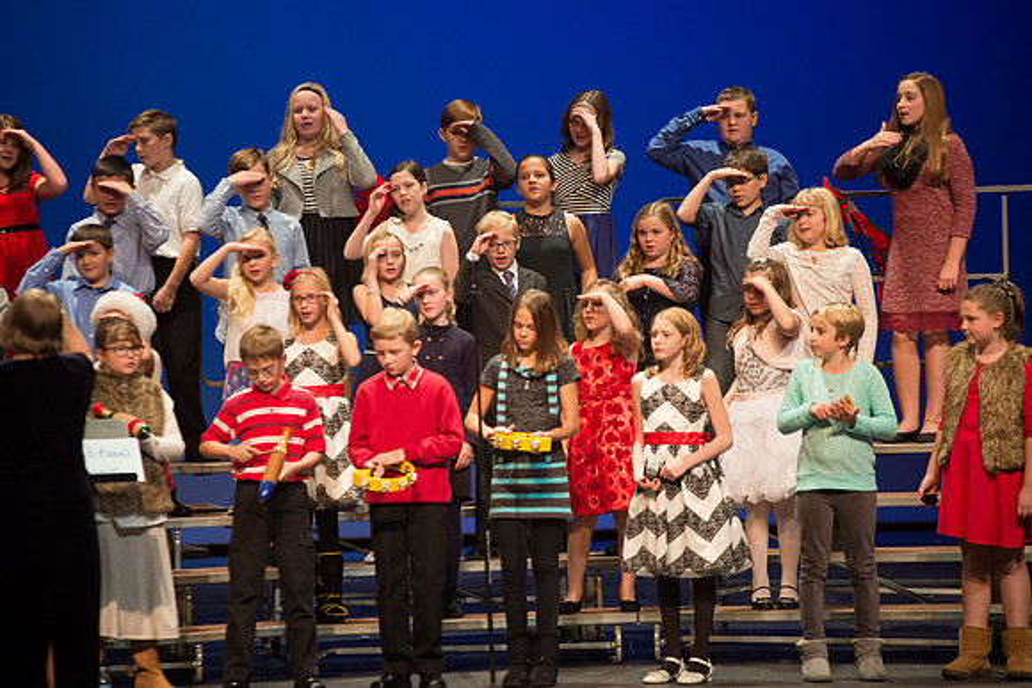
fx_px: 5734
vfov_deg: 6.9
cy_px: 344
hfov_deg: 10.3
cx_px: 516
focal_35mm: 200
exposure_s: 1/250
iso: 2500
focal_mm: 200
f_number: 2.8
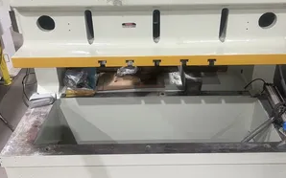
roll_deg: +0.6
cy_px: 57
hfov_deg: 52.7
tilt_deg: -27.6
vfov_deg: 34.1
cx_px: 153
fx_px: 288
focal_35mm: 37
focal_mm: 5.7
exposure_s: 1/60
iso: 160
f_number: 1.5
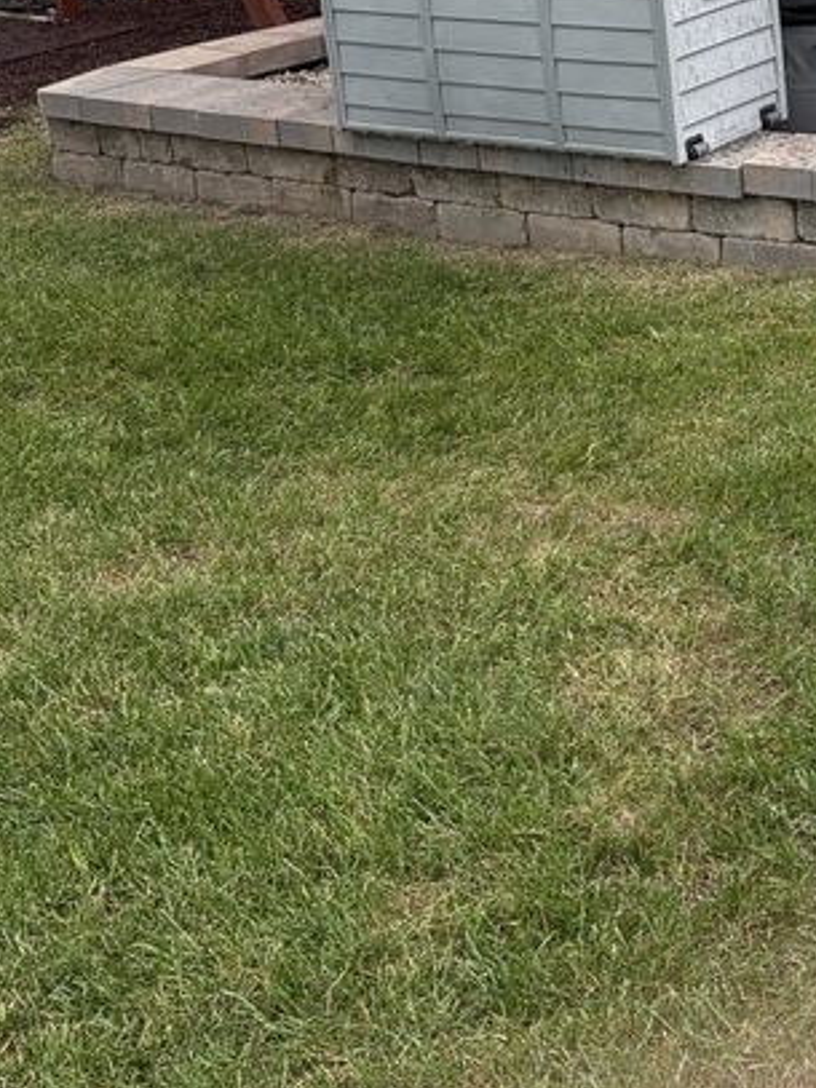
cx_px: 982
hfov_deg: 20.0
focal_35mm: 69
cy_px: 13
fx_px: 2170
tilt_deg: -10.7
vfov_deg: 26.7
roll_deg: +1.6
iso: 80
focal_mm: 5.96
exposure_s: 1/190
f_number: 1.6
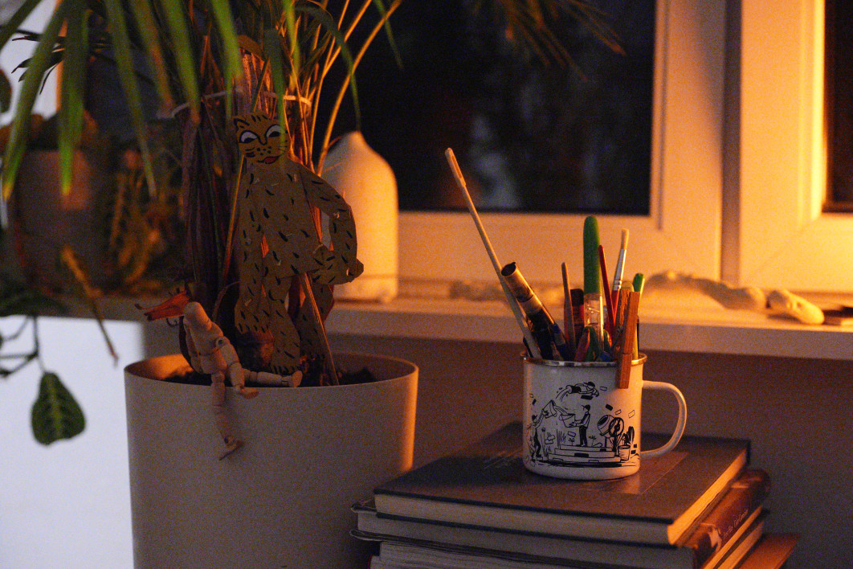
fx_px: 1303
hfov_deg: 36.2
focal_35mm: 55
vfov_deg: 24.6
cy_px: 284
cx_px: 426
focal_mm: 55
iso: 51200
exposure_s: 1/250
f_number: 2.8
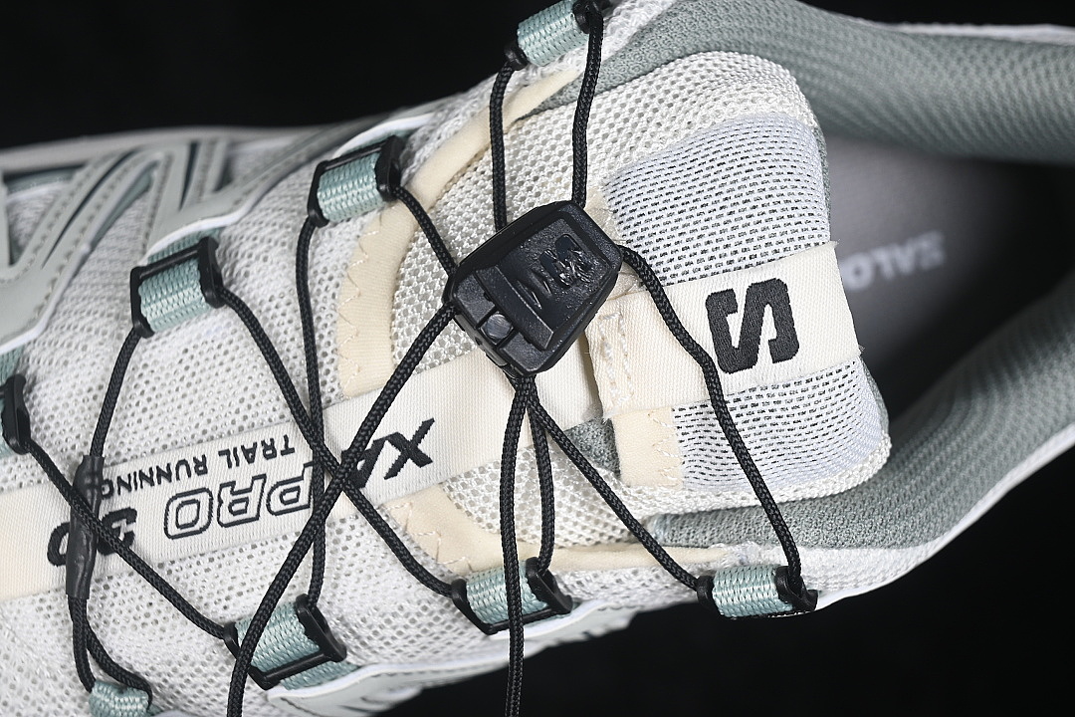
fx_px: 2239
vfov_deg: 18.2
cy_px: 358
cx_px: 538
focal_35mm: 75
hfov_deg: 27.0
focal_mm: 50
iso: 160
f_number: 7.1
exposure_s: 1/80
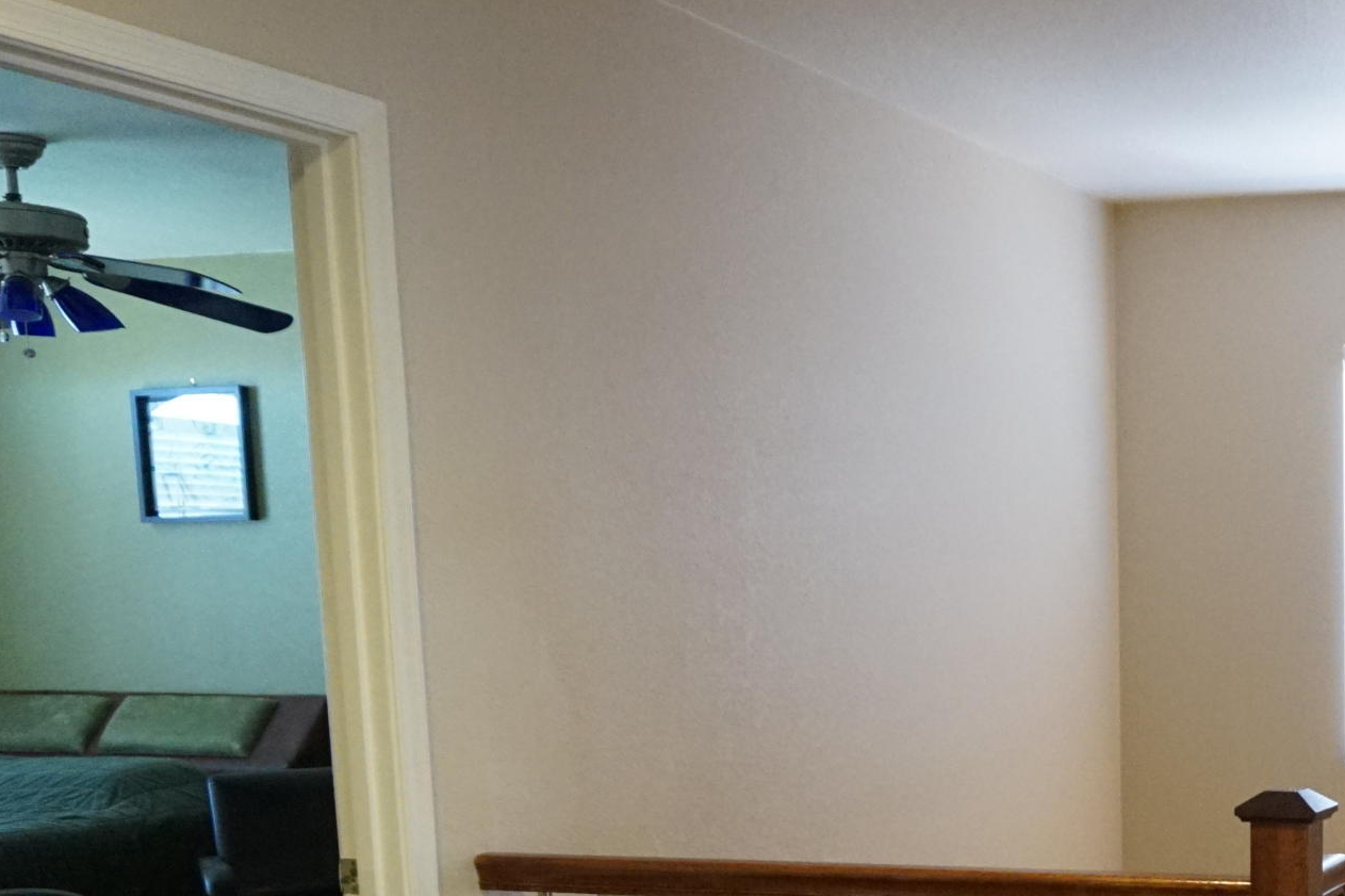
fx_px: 2129
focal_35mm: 57
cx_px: 1338
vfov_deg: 22.7
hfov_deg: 32.3
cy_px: 928
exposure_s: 1/60
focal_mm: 16
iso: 2000
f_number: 3.5
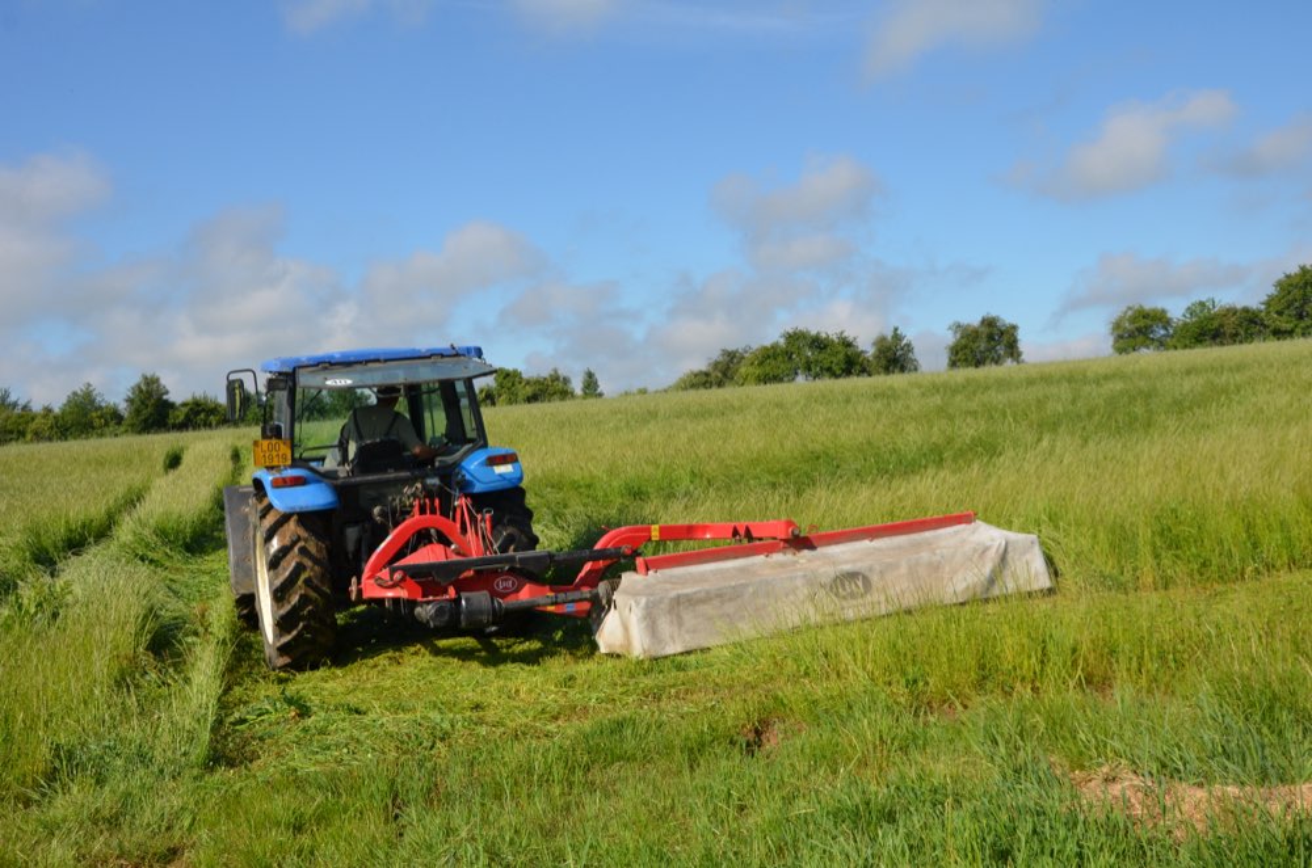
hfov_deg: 51.4
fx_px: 1364
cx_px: 656
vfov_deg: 35.3
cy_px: 434
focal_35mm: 38
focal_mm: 25
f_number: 8
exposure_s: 1/250
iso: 100
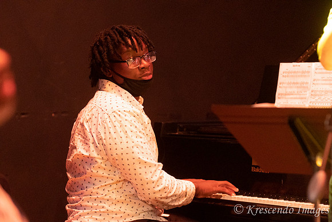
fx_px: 1660
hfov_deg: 11.4
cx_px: 166
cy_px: 111
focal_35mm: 180
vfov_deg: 7.6
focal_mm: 120
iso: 3200
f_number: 3.2
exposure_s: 1/160
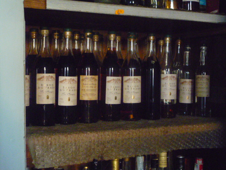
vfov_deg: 25.7
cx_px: 113
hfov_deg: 33.8
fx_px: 372
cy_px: 85
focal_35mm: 57
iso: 1600
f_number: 4
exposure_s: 1/15
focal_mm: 10.2
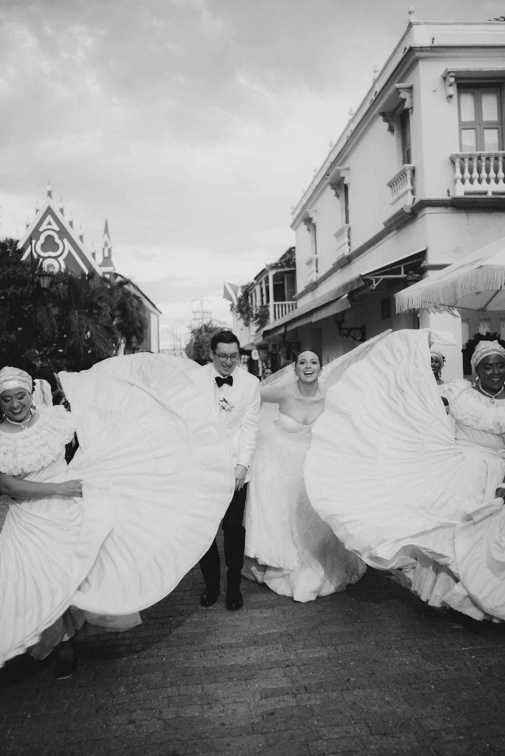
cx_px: 252
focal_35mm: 35
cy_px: 378
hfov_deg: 37.9
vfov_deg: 54.4
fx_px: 736
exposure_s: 1/200
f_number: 2.5
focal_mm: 35
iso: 400
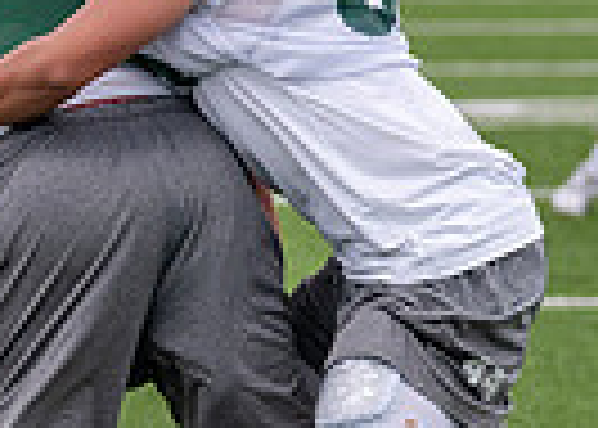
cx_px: -617
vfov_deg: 3.0
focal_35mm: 479
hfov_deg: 4.2
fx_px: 8135
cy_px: 118
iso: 200
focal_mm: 85
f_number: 2.8
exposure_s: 1/2500
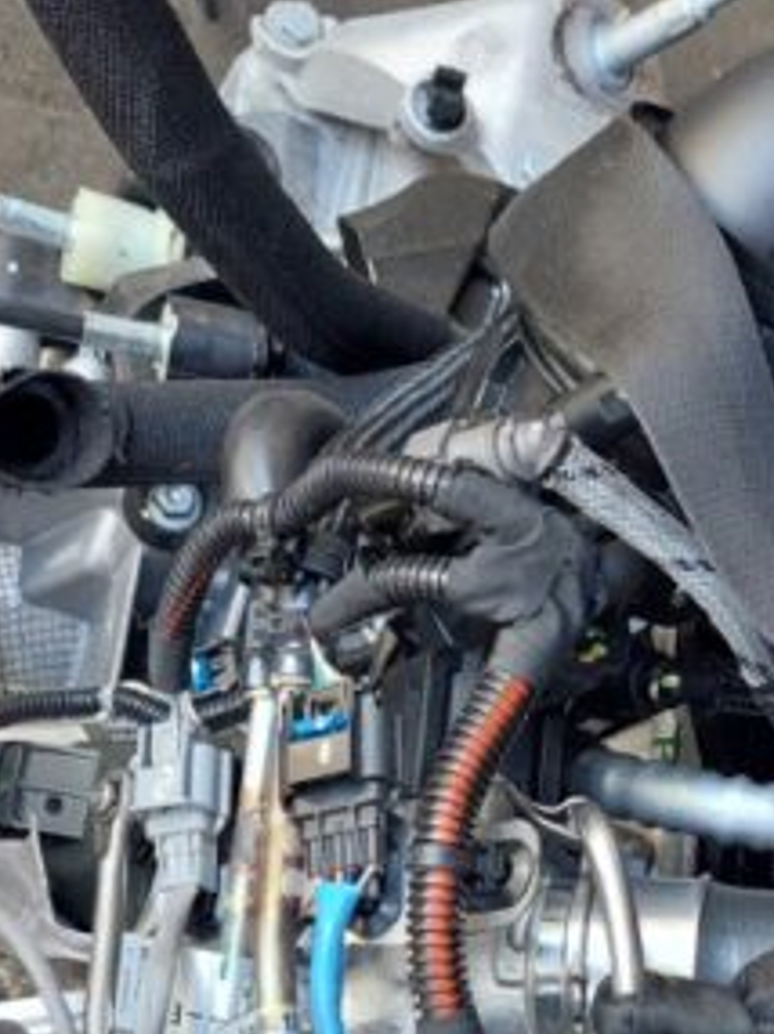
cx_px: 644
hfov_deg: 20.7
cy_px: 1153
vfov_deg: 25.6
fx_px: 2090
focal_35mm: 70
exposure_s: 1/50
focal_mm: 5.23
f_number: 1.8
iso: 80
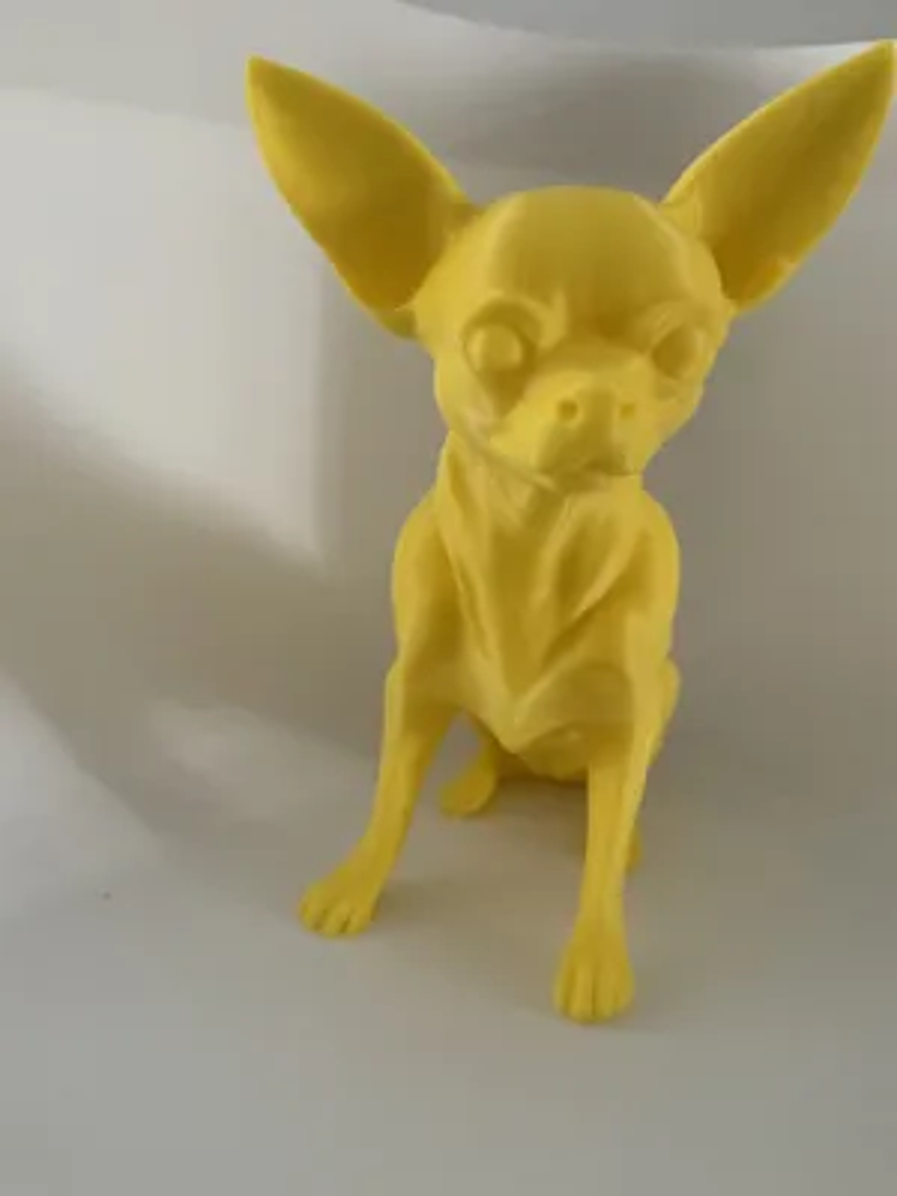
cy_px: 598
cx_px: 448
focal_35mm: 29
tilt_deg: -17.7
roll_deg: -3.4
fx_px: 1002
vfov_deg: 61.7
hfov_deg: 48.2
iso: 200
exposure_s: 1/40
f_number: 1.8
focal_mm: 3
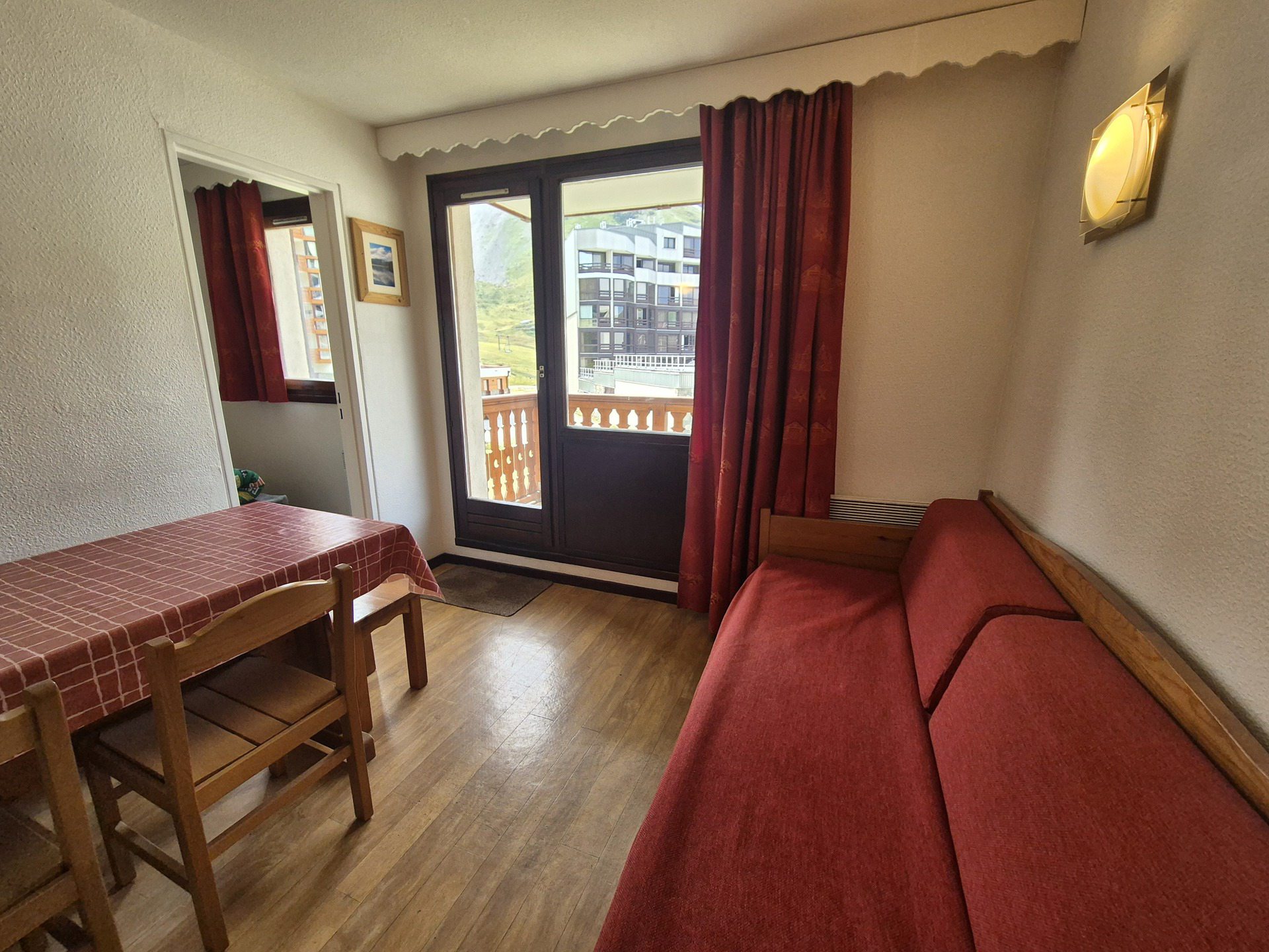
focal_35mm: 13
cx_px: 634
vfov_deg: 89.9
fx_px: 477
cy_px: 476
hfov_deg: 106.2
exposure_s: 1/359
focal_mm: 2.2
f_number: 2.2
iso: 160
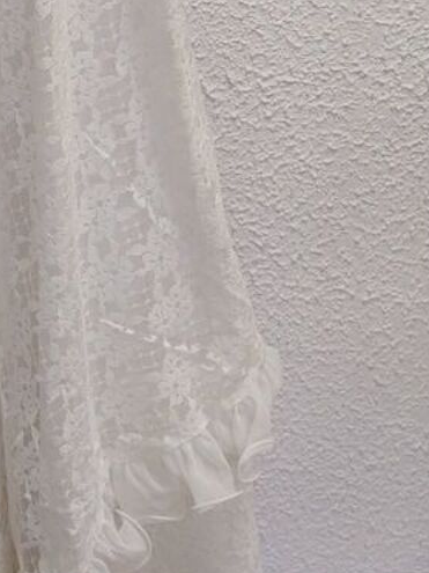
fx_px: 1157
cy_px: 79
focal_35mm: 70
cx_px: -131
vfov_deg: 27.0
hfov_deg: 19.4
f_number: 1.8
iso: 40
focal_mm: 4
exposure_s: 1/50
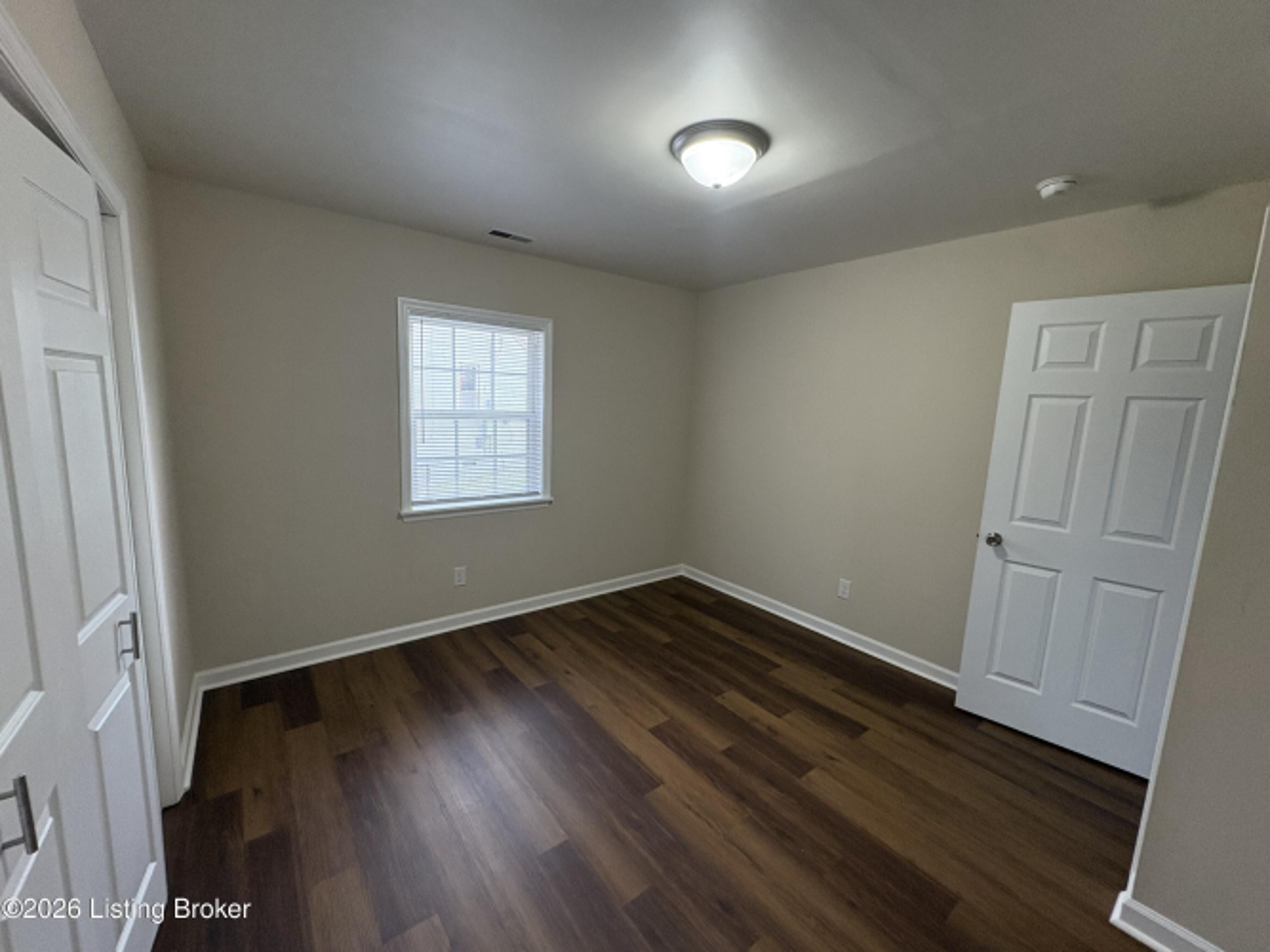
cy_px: 476
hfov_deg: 102.1
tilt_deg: -8.3
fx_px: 514
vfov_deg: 85.7
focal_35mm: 14
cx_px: 635
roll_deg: -2.3
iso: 400
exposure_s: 1/120
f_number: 2.2
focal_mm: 2.22
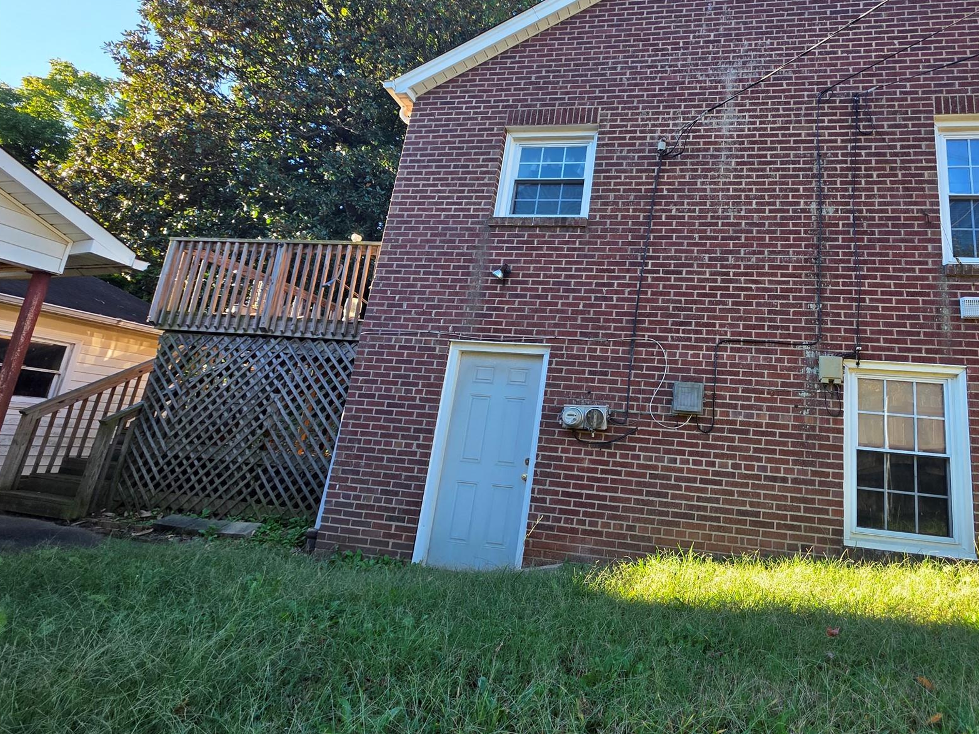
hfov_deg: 88.6
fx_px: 481
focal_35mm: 17
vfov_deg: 74.6
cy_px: 340
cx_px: 631
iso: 100
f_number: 1.9
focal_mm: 2.2
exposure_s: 1/719
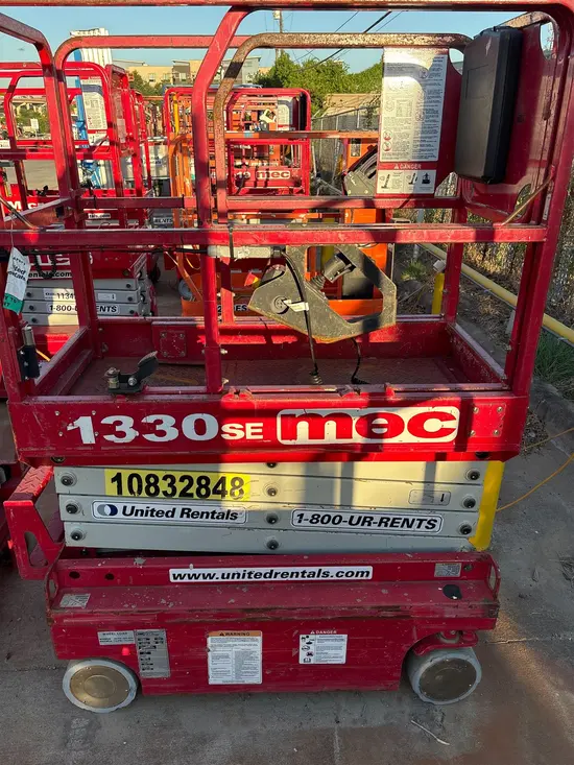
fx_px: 575
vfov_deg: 67.3
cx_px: 287
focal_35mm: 26
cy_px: 382
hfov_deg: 53.1
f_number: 1.6
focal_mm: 5.96
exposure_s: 1/787
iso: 50
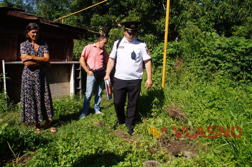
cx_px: 126
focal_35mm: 30
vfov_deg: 43.5
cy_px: 84
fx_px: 210
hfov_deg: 62.0
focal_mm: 20
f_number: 10
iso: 100
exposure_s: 1/160
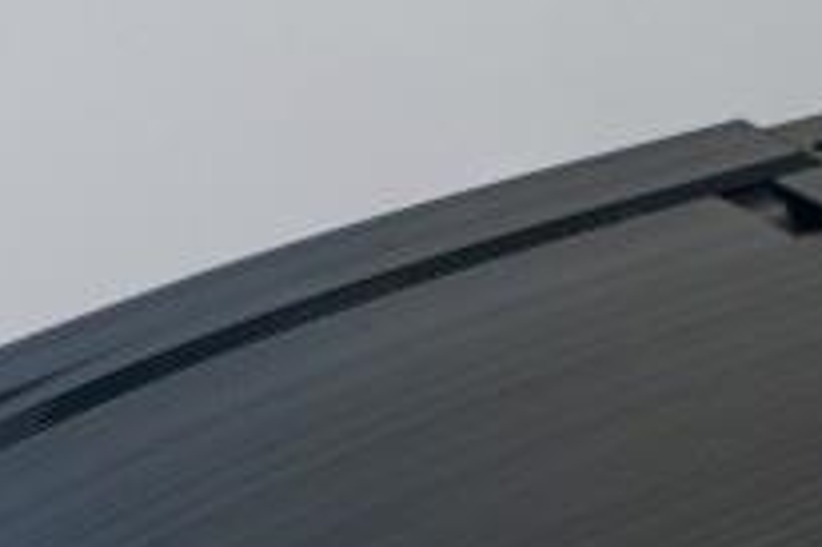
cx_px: 1496
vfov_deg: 9.9
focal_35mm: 118
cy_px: -854
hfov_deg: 15.0
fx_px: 2692
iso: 100
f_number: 4.5
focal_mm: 10
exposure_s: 1/5
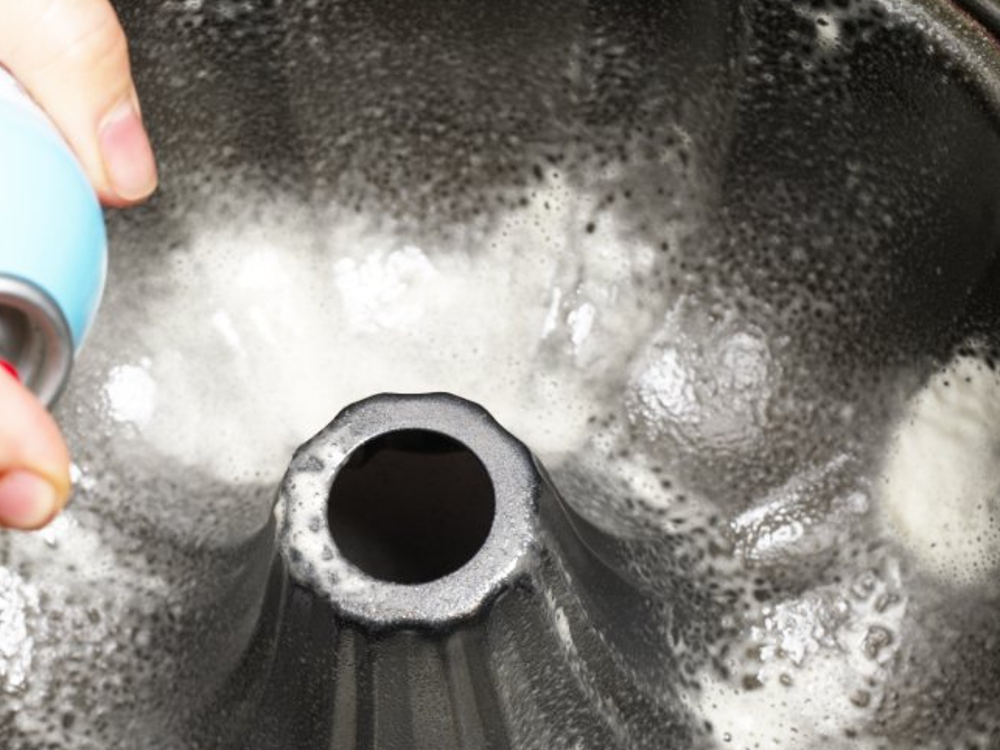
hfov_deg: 18.7
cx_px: 204
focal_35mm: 104
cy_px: 584
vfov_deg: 14.2
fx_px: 3004
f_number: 11
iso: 100
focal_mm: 58
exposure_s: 1/25
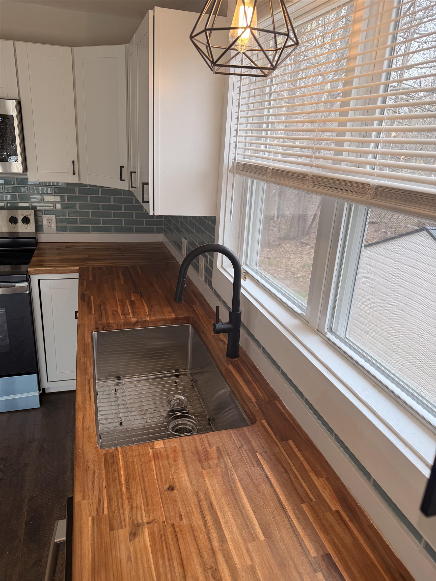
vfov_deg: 71.6
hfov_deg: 56.8
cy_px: 290
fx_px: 403
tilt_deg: -18.8
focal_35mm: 24
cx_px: 218
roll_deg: -3.2
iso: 64
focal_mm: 6.76
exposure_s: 1/244
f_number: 1.78
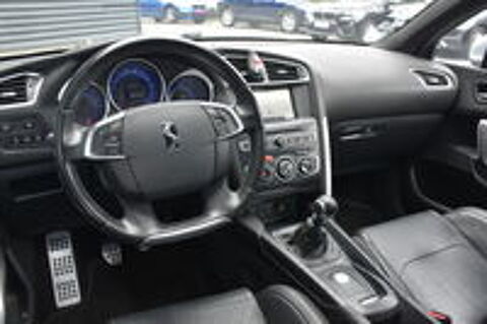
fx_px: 405
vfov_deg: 43.5
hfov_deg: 62.0
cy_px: 162
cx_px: 244
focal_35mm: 30
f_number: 4.5
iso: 400
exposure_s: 1/80
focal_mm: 20
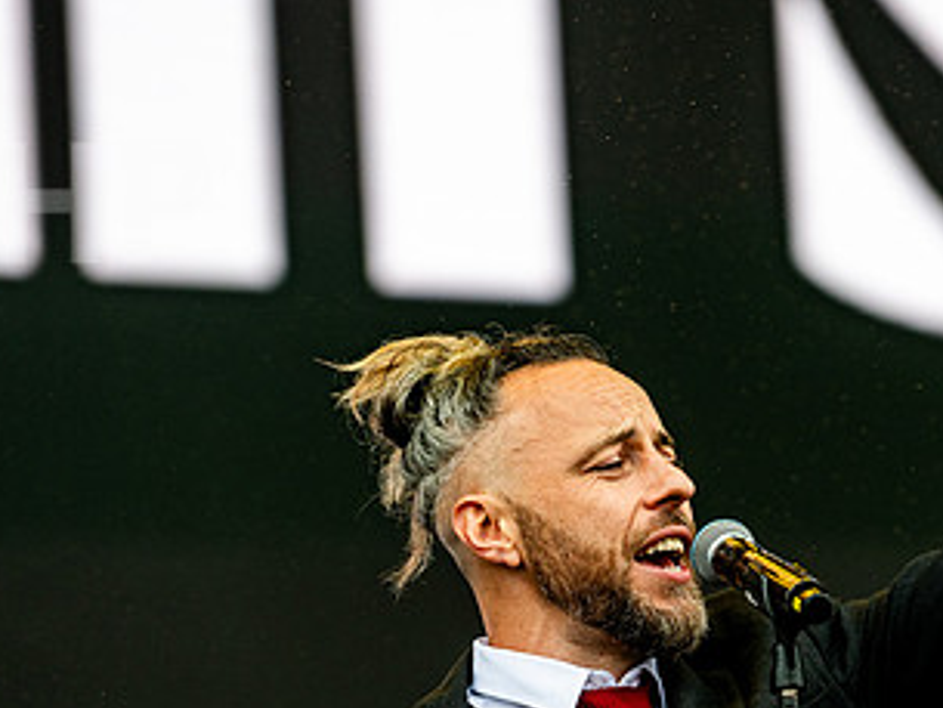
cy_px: 570
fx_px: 9974
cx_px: 628
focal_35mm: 366
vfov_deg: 4.1
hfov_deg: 5.4
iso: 400
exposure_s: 1/1600
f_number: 3.5
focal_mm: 200
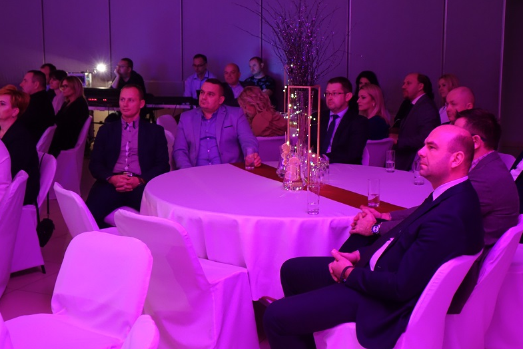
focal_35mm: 55
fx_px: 799
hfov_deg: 36.2
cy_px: 174
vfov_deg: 24.6
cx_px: 260
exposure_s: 1/8
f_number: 2.8
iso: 1000
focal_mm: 19.77
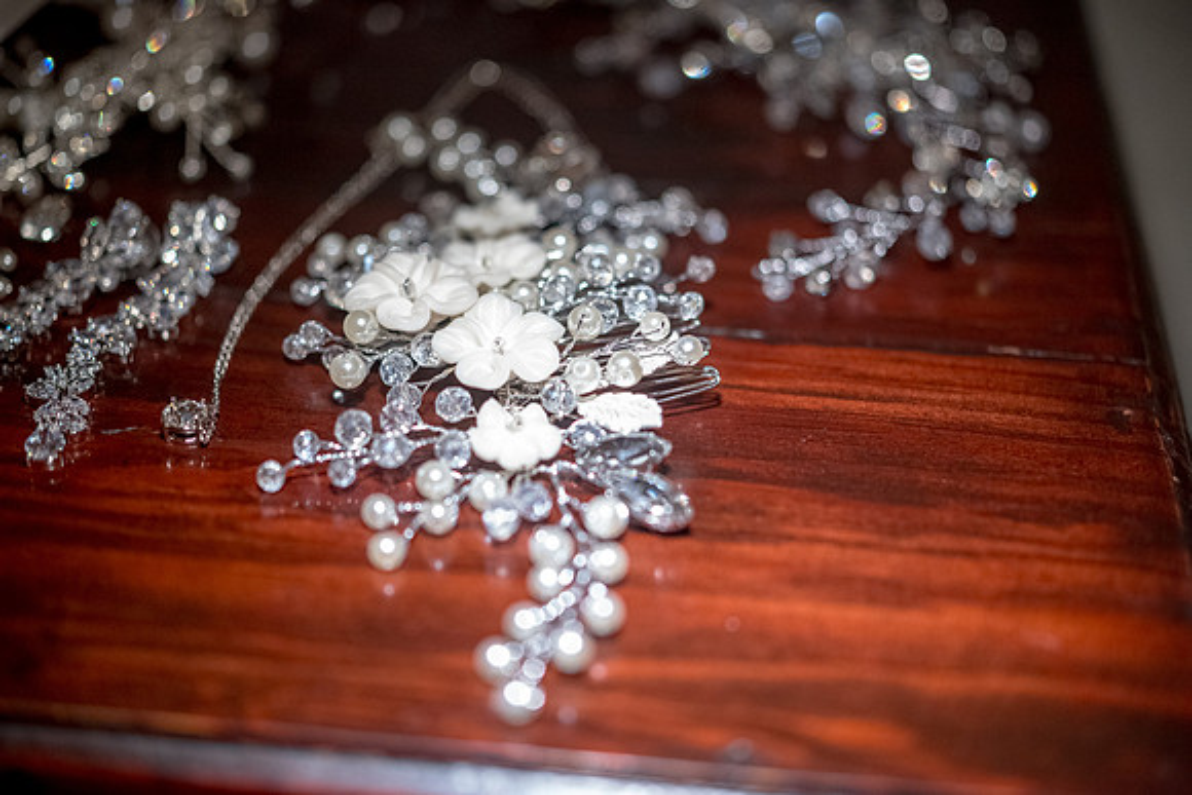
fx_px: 1987
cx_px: 596
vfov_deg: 22.6
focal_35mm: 60
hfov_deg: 33.4
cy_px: 398
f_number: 3.2
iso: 2500
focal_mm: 60
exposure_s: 1/200
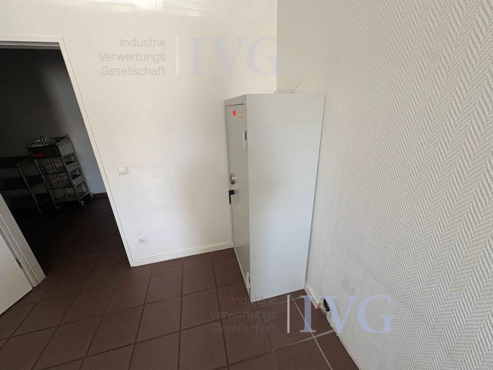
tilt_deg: -18.6
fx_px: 199
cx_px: 246
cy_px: 185
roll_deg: +3.9
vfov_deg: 85.7
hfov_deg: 102.1
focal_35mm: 14
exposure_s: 1/99
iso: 200
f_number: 2.2
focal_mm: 2.22
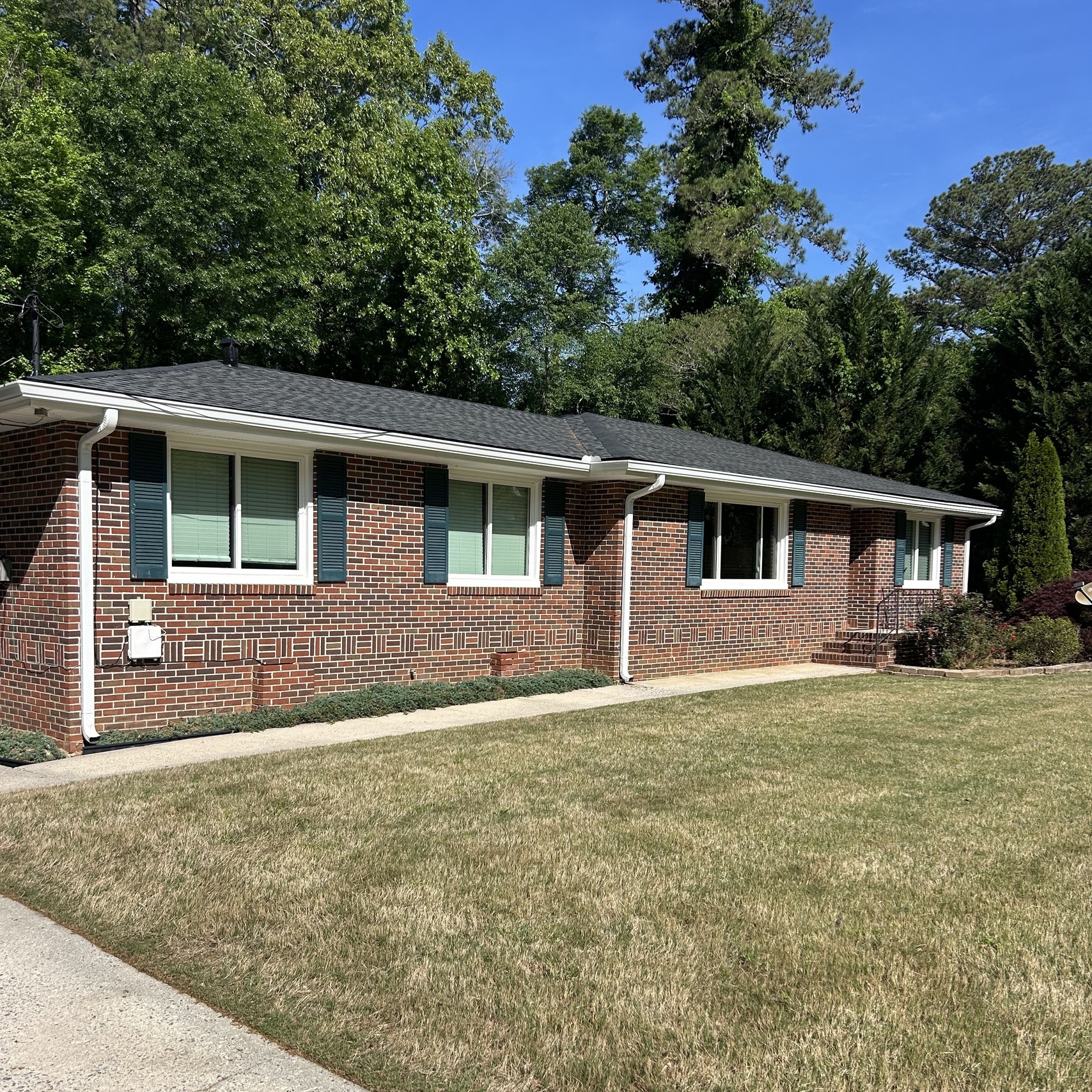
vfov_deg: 52.2
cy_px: 644
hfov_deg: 52.5
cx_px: 541
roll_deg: -1.1
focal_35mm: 31
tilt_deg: -3.9
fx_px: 1106
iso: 50
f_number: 1.5
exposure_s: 1/4630
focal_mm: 5.7
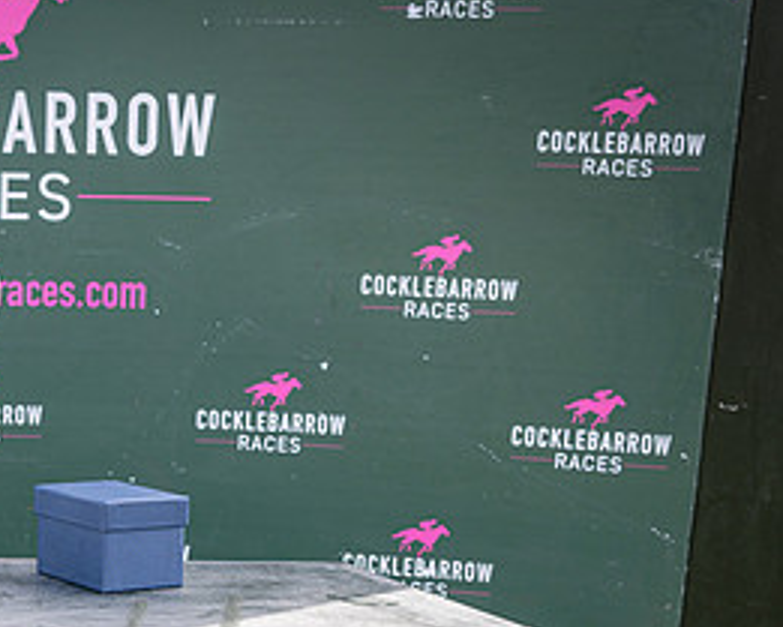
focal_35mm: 85
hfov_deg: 21.7
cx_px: 8
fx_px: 1971
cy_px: 633
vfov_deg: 17.6
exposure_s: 1/400
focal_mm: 35
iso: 200
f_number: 4
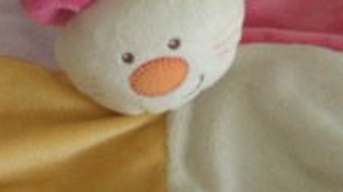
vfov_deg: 11.5
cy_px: 20
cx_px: 156
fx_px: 945
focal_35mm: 104
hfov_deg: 20.6
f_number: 3.1
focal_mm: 6.3
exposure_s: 1/16.5
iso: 200
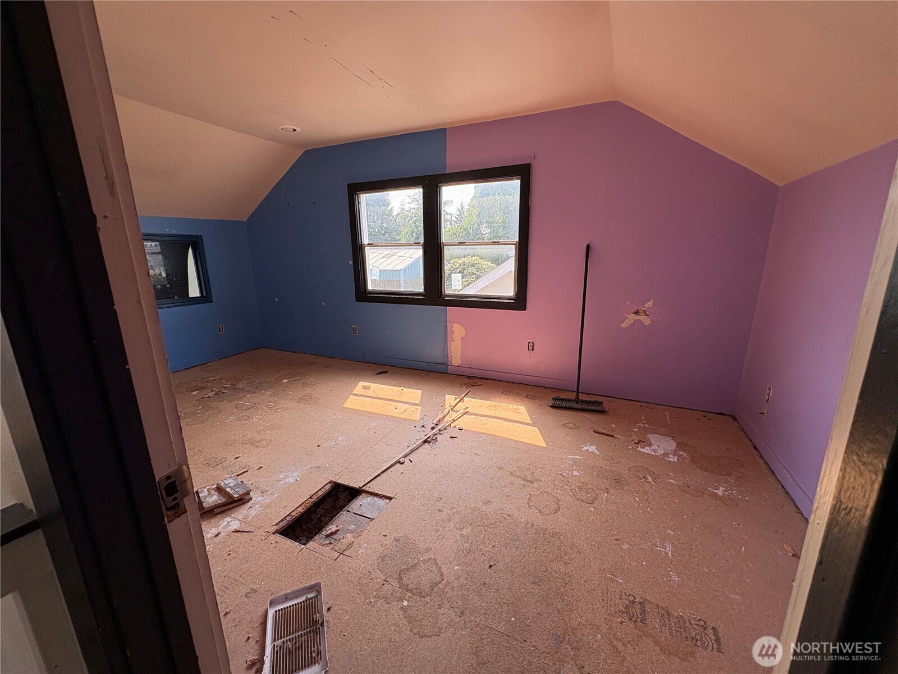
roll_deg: +1.5
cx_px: 449
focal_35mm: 14
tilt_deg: -12.9
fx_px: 363
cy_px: 337
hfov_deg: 102.1
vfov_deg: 85.7
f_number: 2.2
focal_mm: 2.22
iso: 64
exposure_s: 1/284
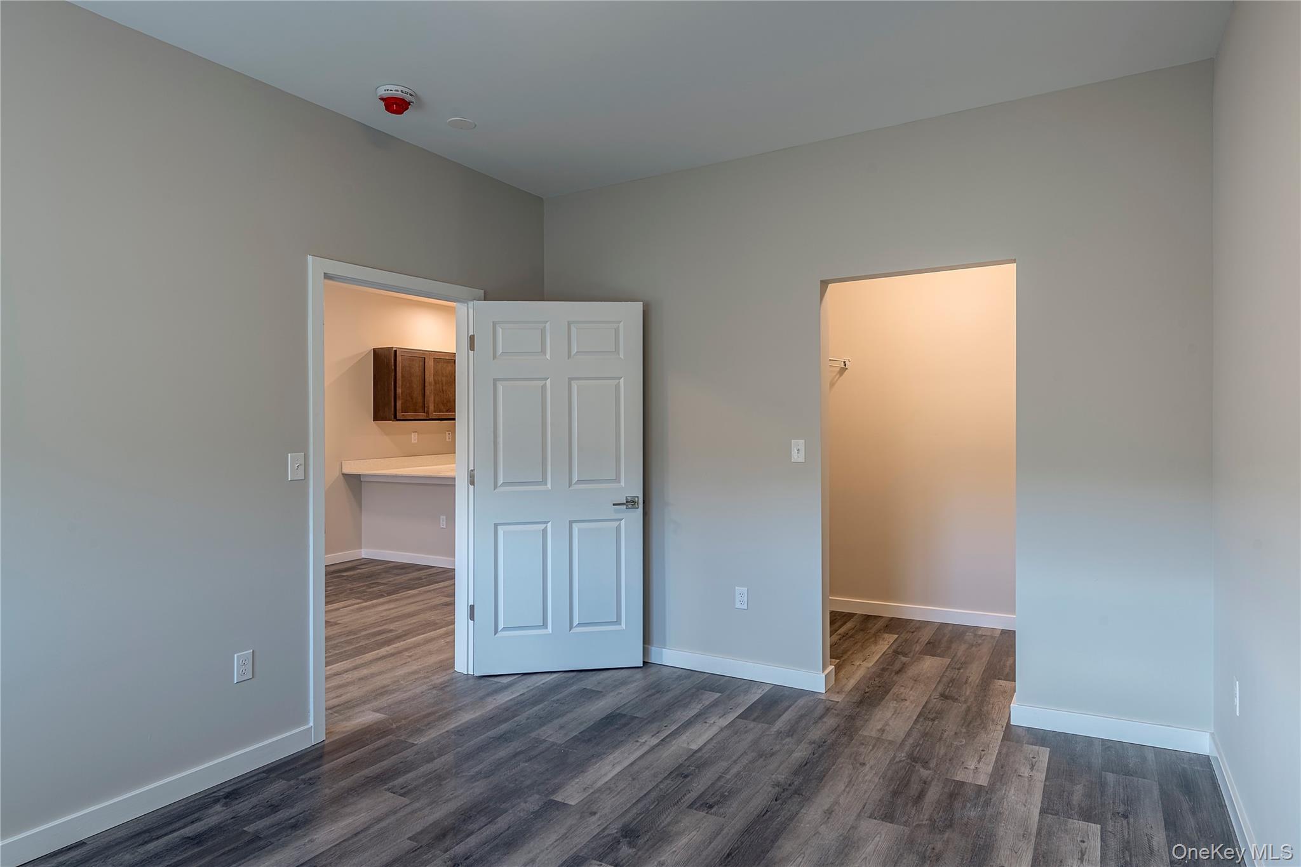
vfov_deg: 59.5
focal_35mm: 21
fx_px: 759
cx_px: 650
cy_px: 434
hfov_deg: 81.2
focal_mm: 21
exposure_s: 1/40
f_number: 11
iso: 64
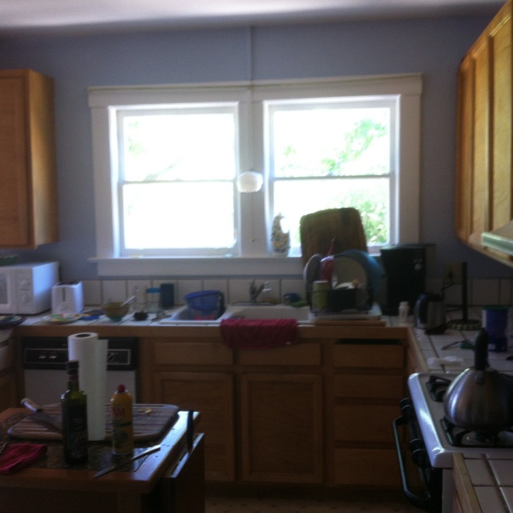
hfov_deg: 40.0
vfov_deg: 40.0
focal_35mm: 42
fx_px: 704
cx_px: 277
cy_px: 256
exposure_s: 1/17
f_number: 2.8
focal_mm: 3.85
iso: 80
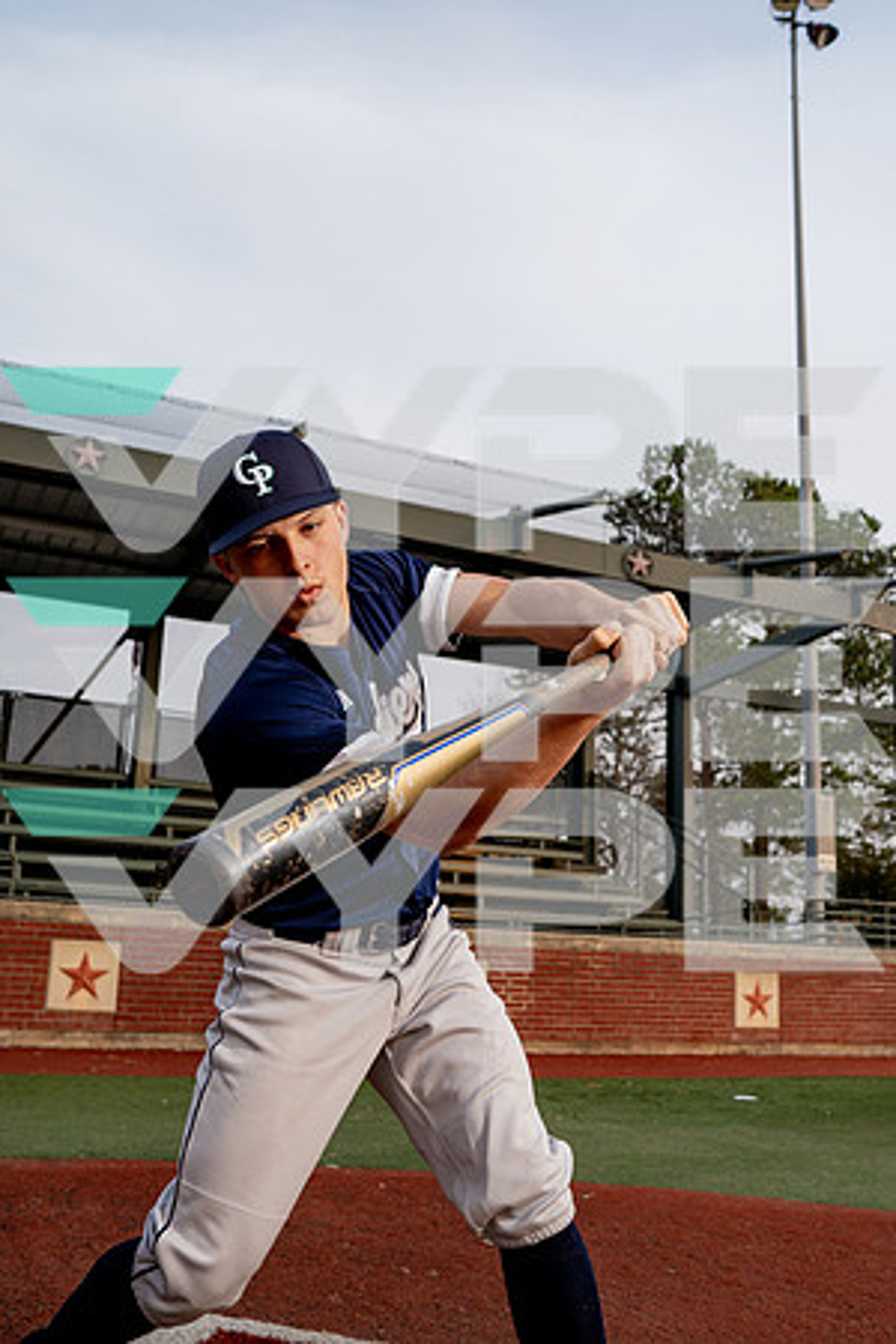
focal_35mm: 35
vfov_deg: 54.4
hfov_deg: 37.9
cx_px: 448
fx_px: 1307
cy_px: 672
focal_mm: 35
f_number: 5.6
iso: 250
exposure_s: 1/250
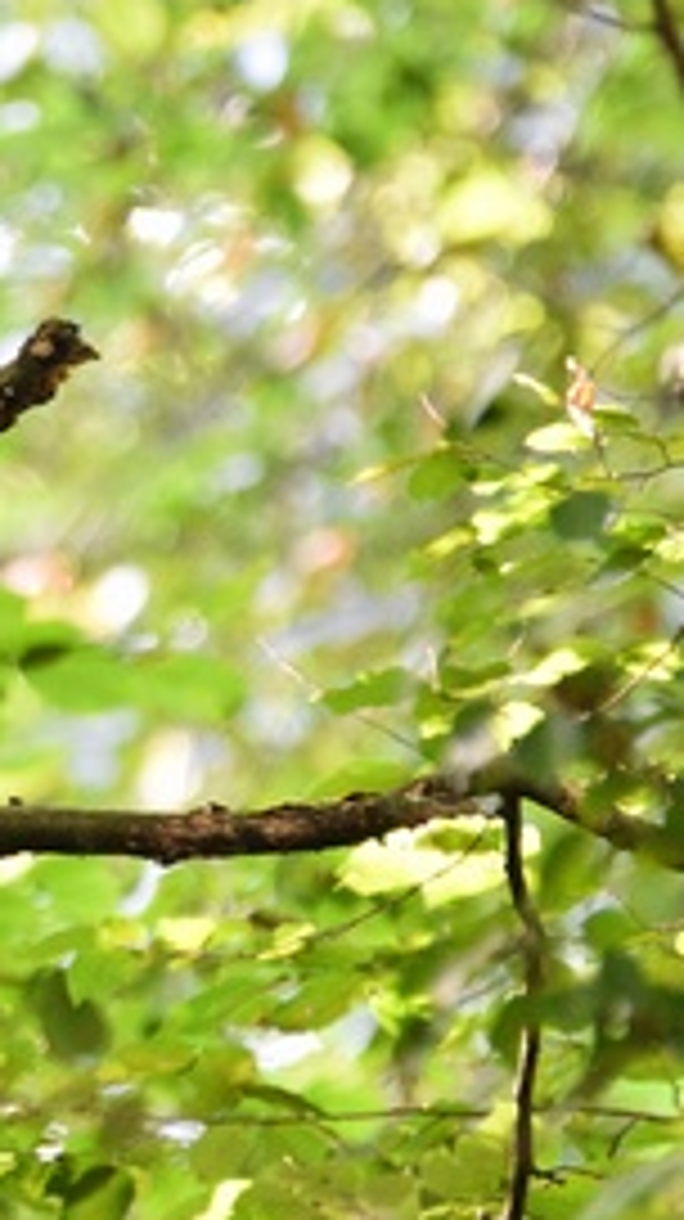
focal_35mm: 1426
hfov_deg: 0.9
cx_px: -130
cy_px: 610
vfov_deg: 1.5
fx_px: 46080
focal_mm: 600
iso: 5000
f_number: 8
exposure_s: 1/100
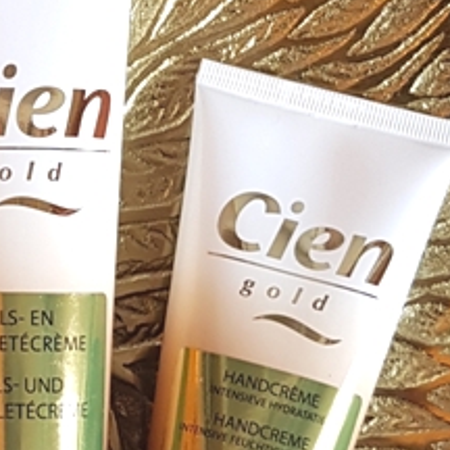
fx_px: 1250
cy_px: 146
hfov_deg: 19.6
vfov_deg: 20.3
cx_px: -35
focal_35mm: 85
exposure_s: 1/20
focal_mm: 4.2
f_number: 1.7
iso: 200
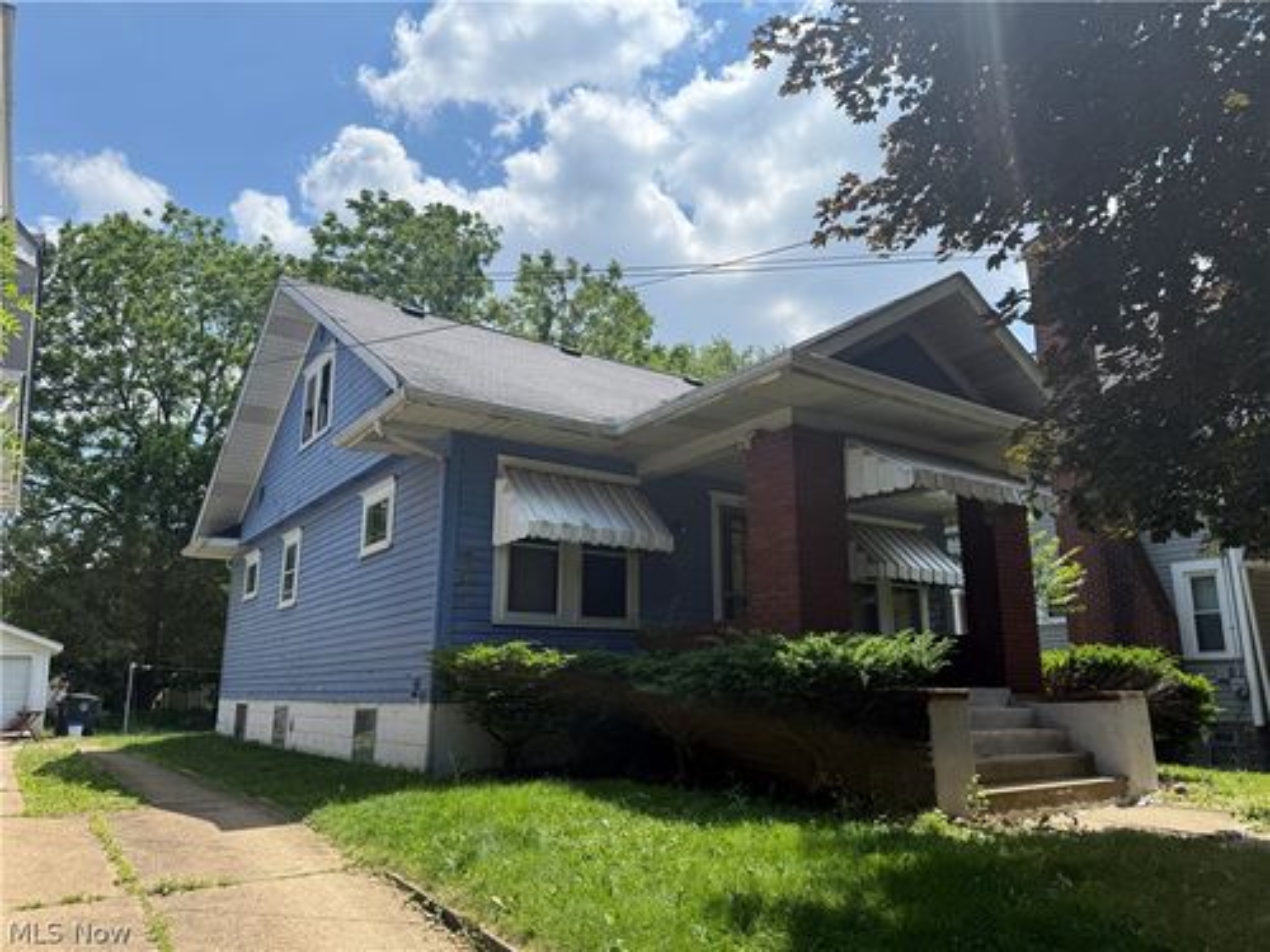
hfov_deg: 71.6
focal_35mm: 24
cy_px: 476
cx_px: 635
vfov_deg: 56.8
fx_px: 881
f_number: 1.78
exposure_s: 1/5319
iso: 100
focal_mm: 6.76
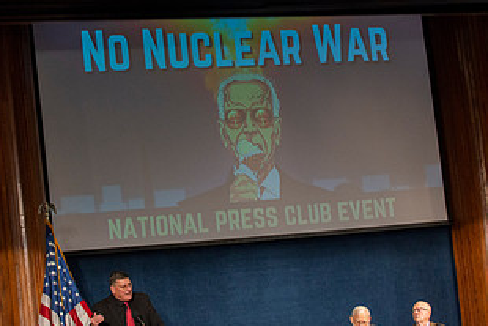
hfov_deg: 15.6
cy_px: 102
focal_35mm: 131
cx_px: 161
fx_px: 1777
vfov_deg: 10.5
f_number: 5
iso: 1600
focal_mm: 70
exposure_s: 1/200
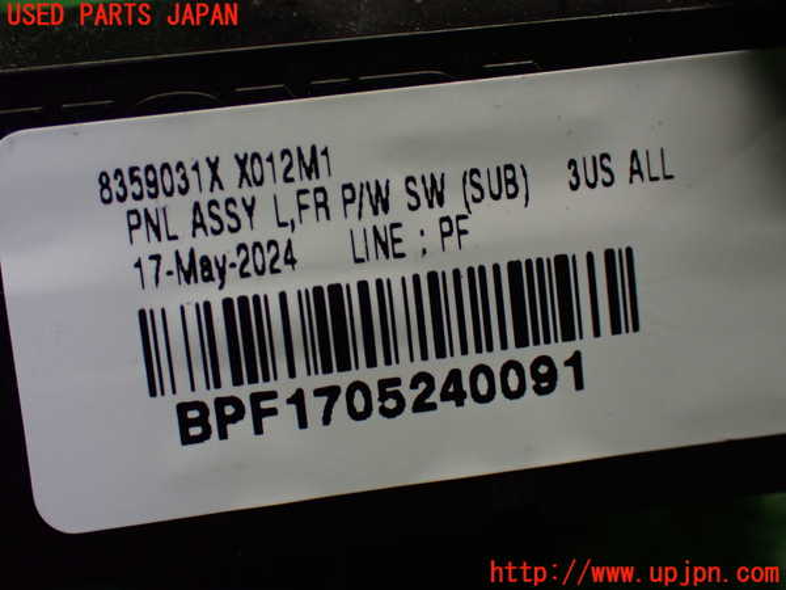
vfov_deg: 25.2
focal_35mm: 58
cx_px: 393
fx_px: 1317
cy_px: 295
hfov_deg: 33.2
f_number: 3.5
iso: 800
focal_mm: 10.35
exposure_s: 1/160
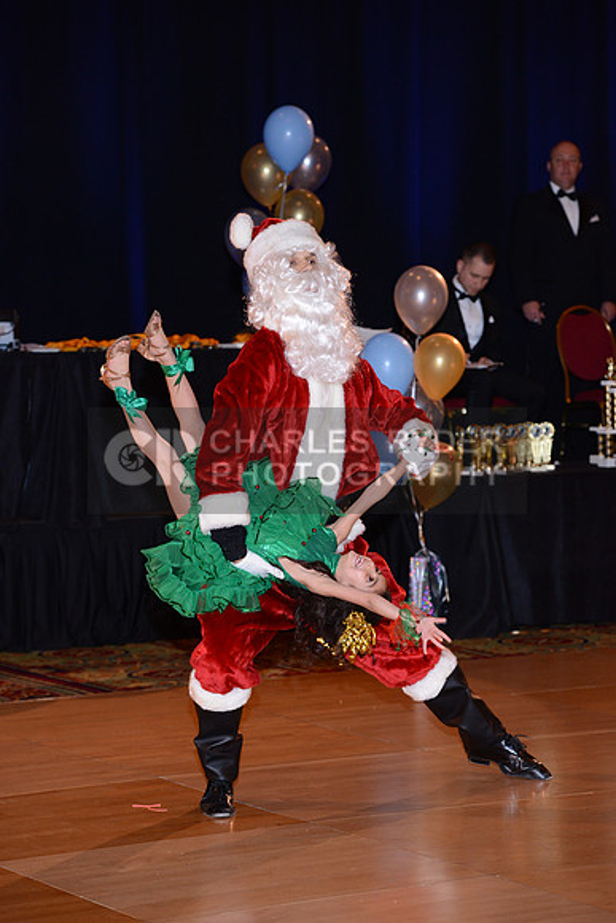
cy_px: 462
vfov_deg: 17.1
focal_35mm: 120
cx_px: 308
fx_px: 3078
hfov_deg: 11.4
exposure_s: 1/200
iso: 1600
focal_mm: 120
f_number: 5
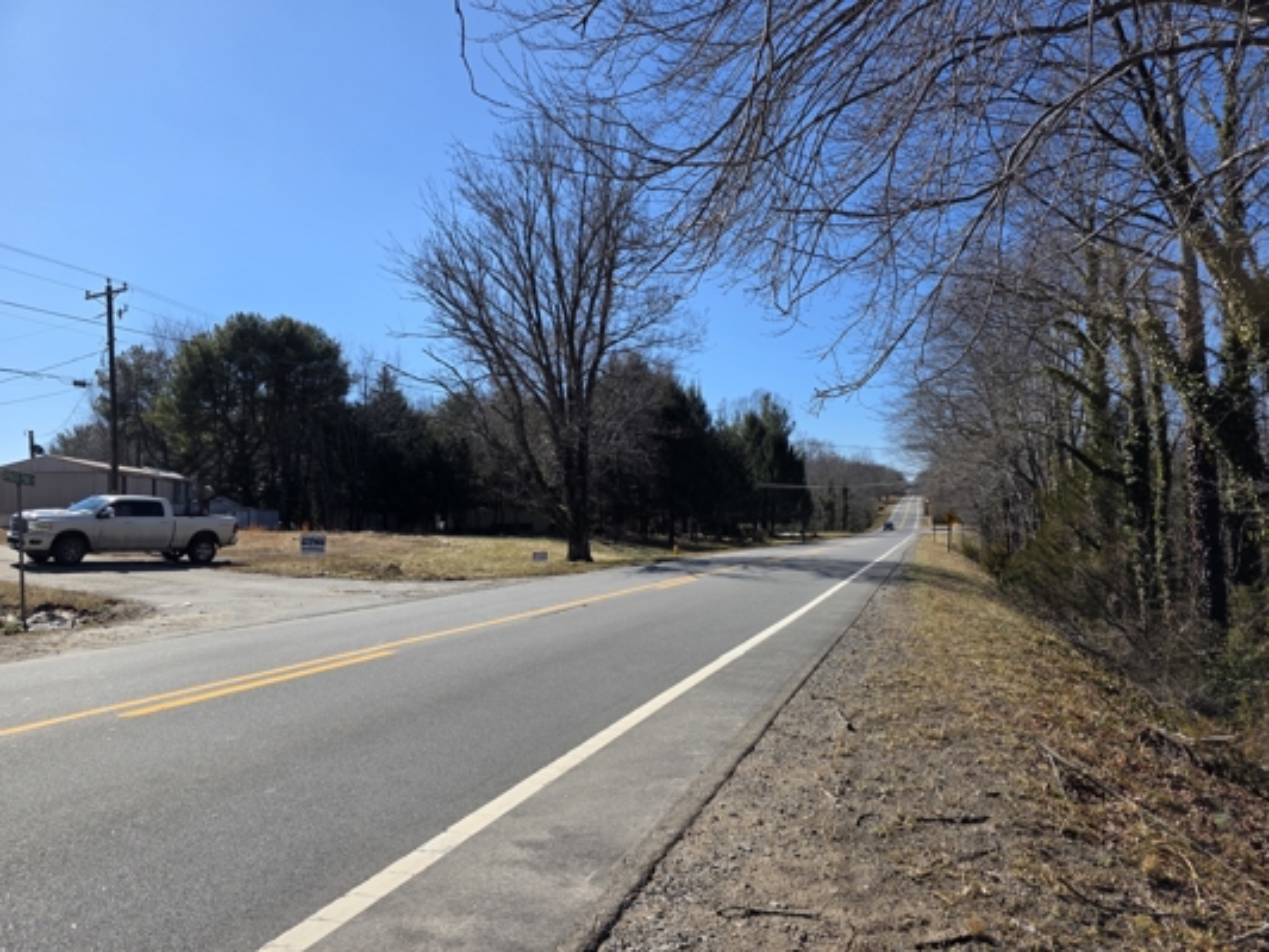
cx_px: 634
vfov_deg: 58.9
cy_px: 476
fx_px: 843
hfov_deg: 73.9
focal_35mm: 23
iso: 80
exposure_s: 1/6150
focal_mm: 6.3
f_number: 1.7
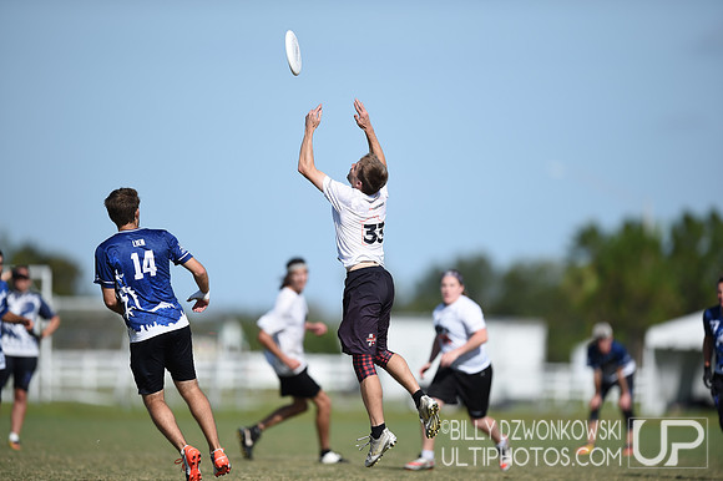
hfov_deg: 5.2
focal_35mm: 400
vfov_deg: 3.4
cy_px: 240
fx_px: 8028
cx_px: 362
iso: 100
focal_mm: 400
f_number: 2.8
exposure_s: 1/2500
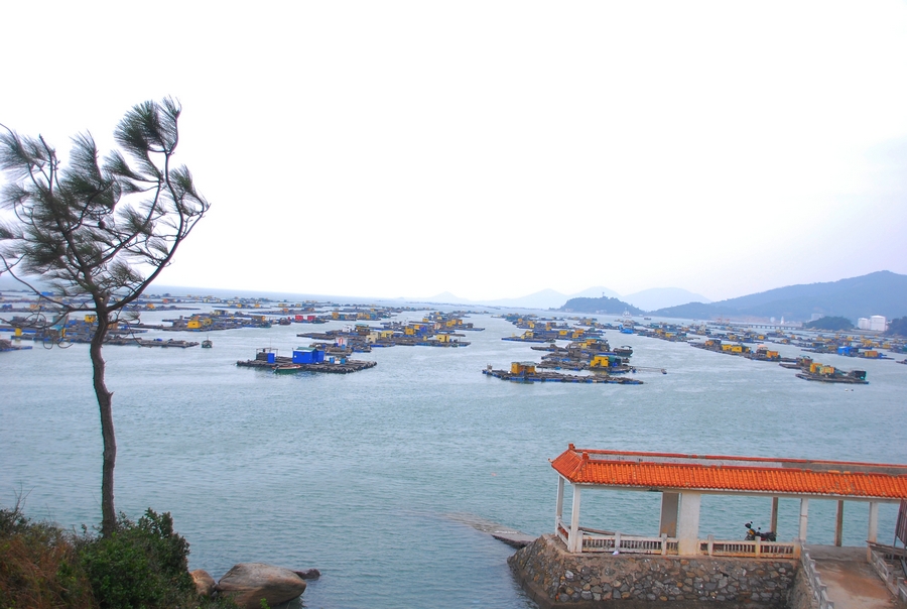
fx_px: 947
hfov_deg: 51.2
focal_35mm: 38
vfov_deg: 35.6
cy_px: 304
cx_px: 454
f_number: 5.6
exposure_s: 1/100
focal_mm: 25
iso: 200
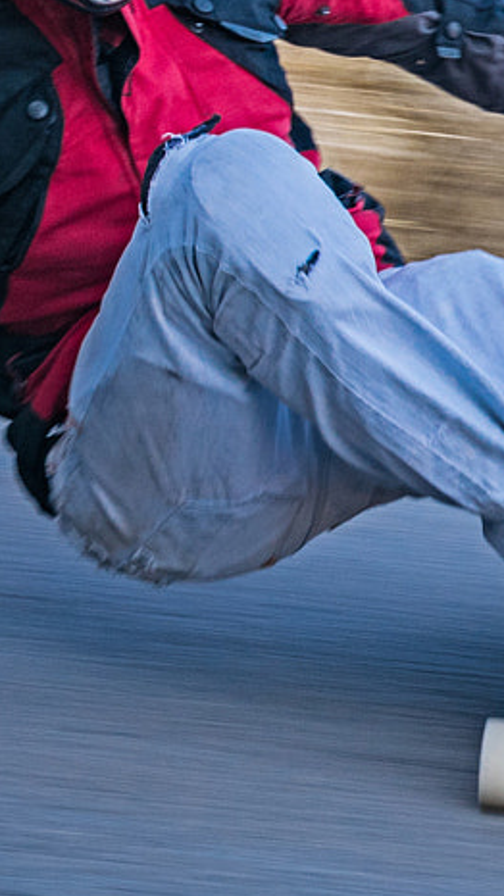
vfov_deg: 14.9
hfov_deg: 8.2
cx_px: 798
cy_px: 253
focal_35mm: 144
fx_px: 3422
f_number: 8
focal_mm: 40
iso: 250
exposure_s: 1/125
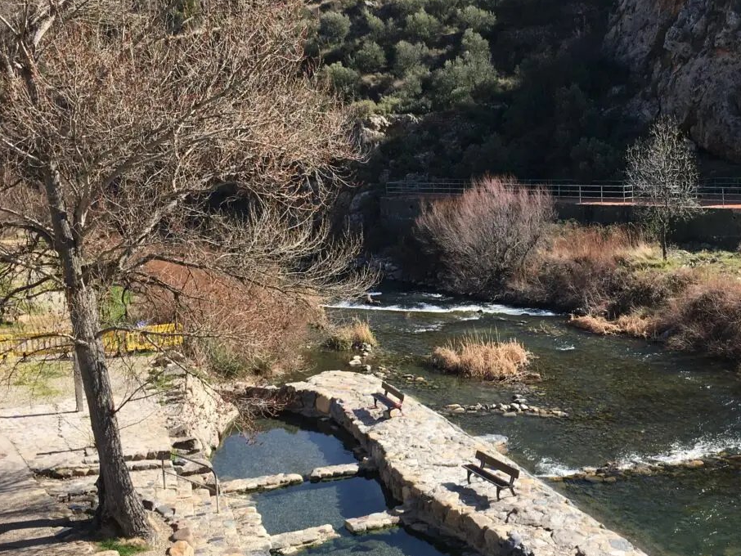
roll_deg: +1.5
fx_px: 1028
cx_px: 519
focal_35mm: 48
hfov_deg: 39.0
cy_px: 256
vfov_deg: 30.3
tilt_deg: -6.6
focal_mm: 4.15
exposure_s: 1/801
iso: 25
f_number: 2.2
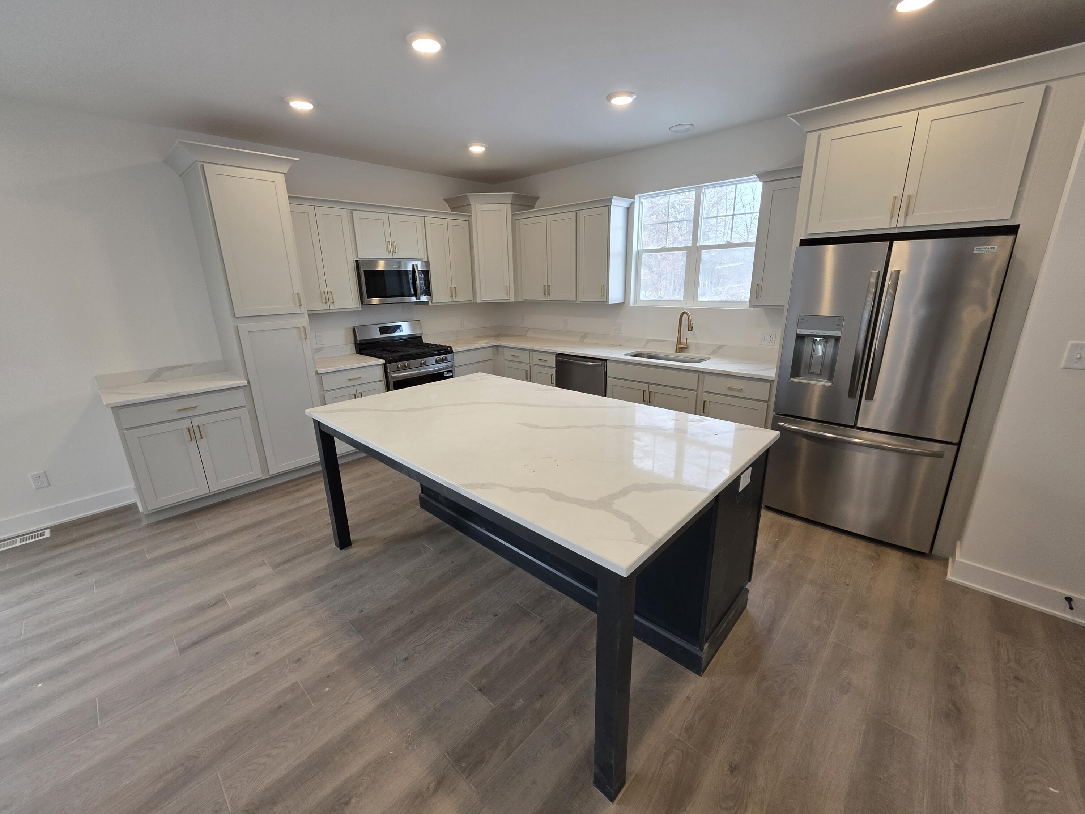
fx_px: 407
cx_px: 542
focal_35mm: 13
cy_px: 407
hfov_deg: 106.2
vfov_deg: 89.9
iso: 80
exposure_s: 1/120
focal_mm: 2.2
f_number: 1.9
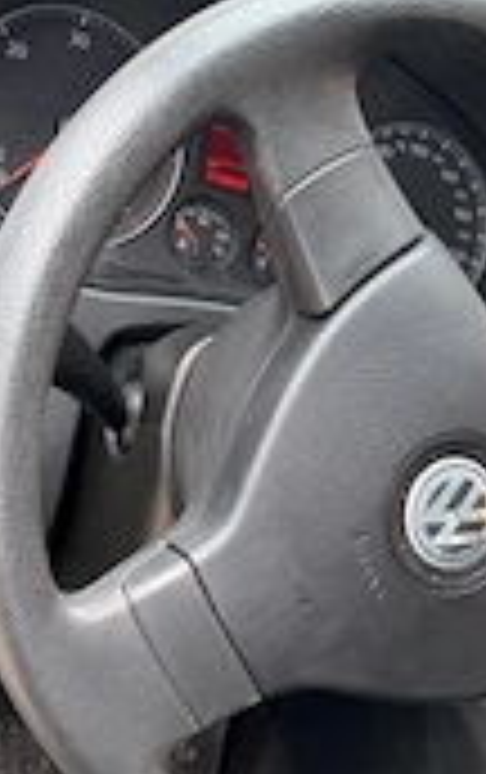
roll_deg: -36.4
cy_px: 778
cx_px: 562
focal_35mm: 59
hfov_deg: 20.8
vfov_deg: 31.8
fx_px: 1246
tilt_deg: -39.0
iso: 100
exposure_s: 1/177
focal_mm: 6.76
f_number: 1.78
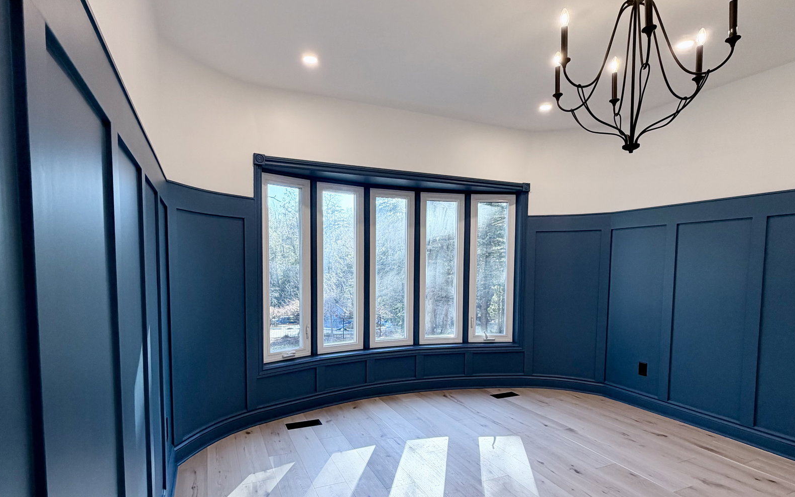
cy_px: 297
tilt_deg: -4.0
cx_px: 398
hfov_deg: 85.1
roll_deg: -0.3
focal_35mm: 20
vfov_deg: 59.2
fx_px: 433
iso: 100
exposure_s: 1/120
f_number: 2.2
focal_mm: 2.22
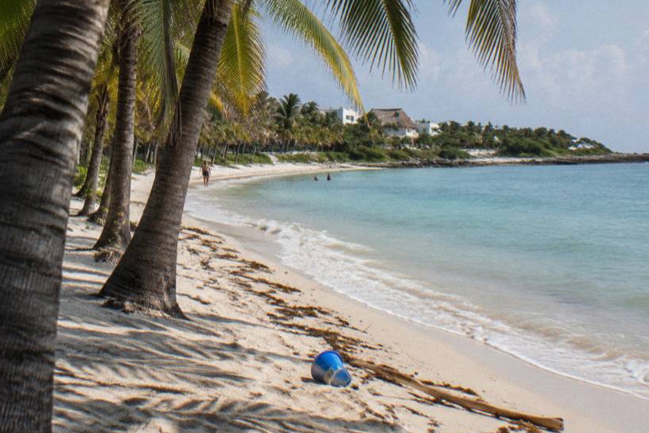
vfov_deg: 27.5
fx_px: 883
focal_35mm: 49
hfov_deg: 40.2
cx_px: 384
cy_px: 212
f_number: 11
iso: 100
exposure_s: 1/125
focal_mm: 40
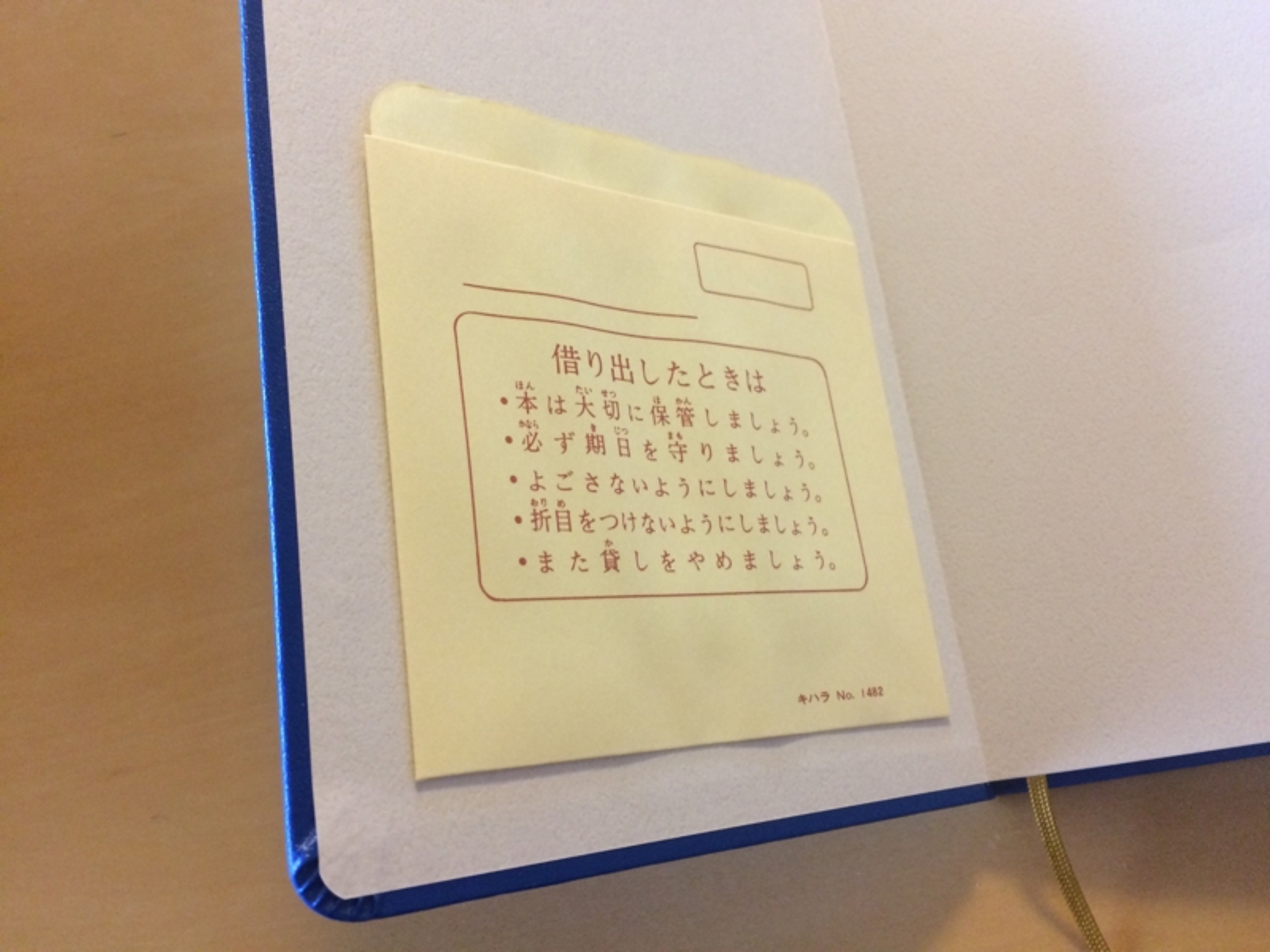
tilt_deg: -75.6
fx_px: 1064
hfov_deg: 61.7
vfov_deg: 48.2
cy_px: 476
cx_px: 635
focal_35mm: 29
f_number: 2.2
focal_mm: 4.15
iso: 200
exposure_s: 1/30
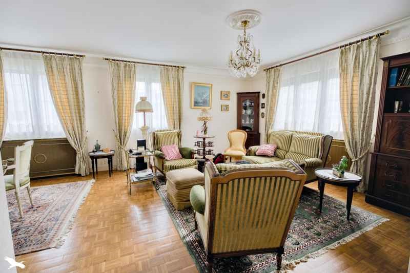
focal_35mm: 16
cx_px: 205
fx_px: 182
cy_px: 136
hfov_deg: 96.7
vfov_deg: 73.7
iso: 800
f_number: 8
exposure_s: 1/125
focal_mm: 16
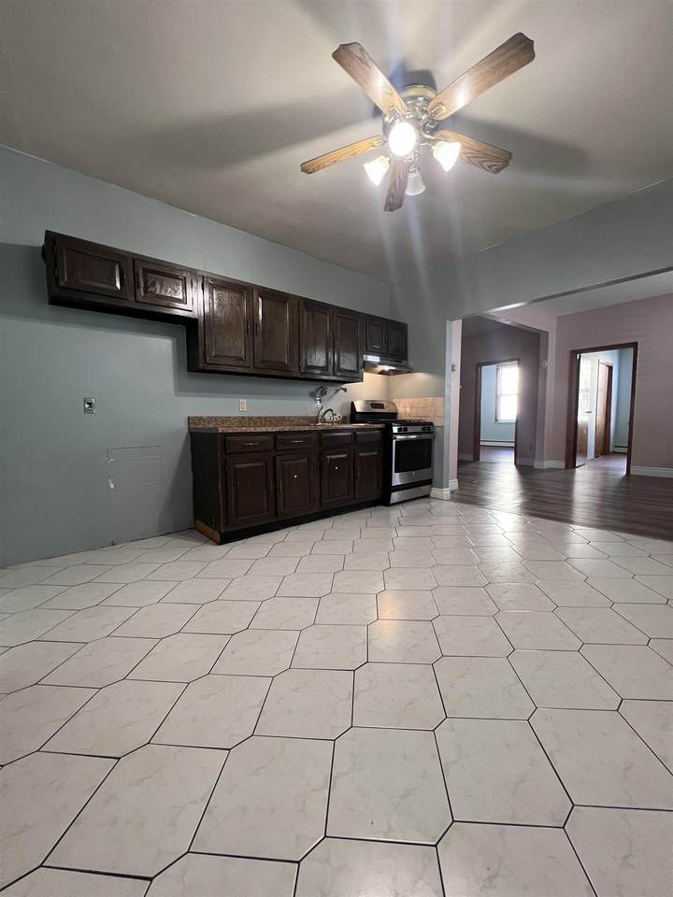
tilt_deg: -4.1
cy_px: 448
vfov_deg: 106.2
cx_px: 336
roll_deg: +0.0
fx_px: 337
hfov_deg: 89.9
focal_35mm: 13
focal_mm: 1.57
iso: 400
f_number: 1.8
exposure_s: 1/60
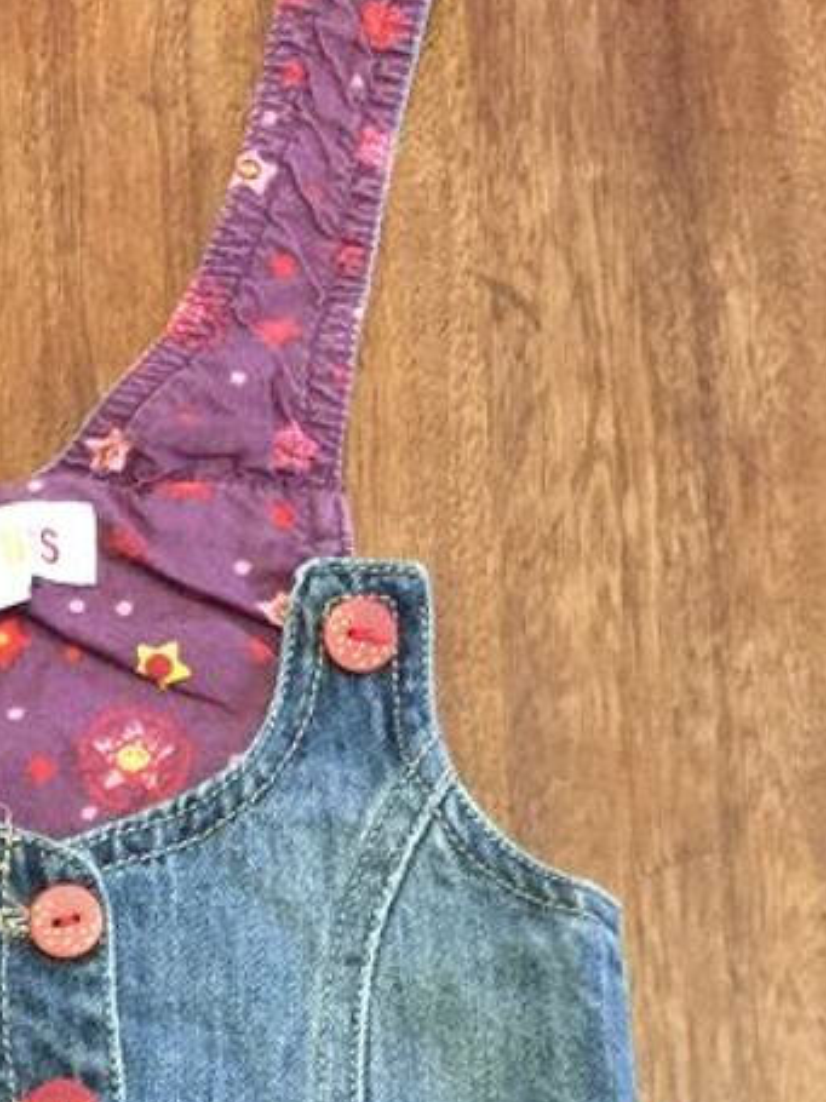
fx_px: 2706
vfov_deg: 22.1
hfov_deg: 17.1
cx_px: 80
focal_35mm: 85
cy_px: 1125
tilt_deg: -78.5
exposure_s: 1/8
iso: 200
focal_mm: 4.15
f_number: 2.2
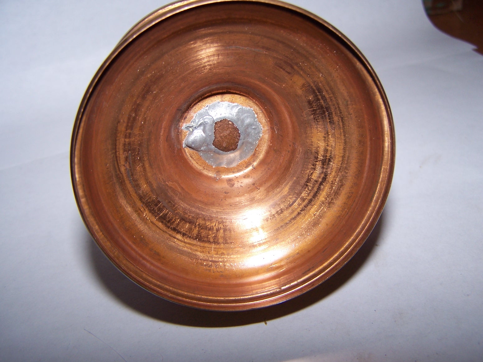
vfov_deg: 37.7
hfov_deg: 49.0
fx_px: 530
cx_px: 242
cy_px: 181
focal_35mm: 38
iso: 80
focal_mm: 6.3
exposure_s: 1/60
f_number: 2.8
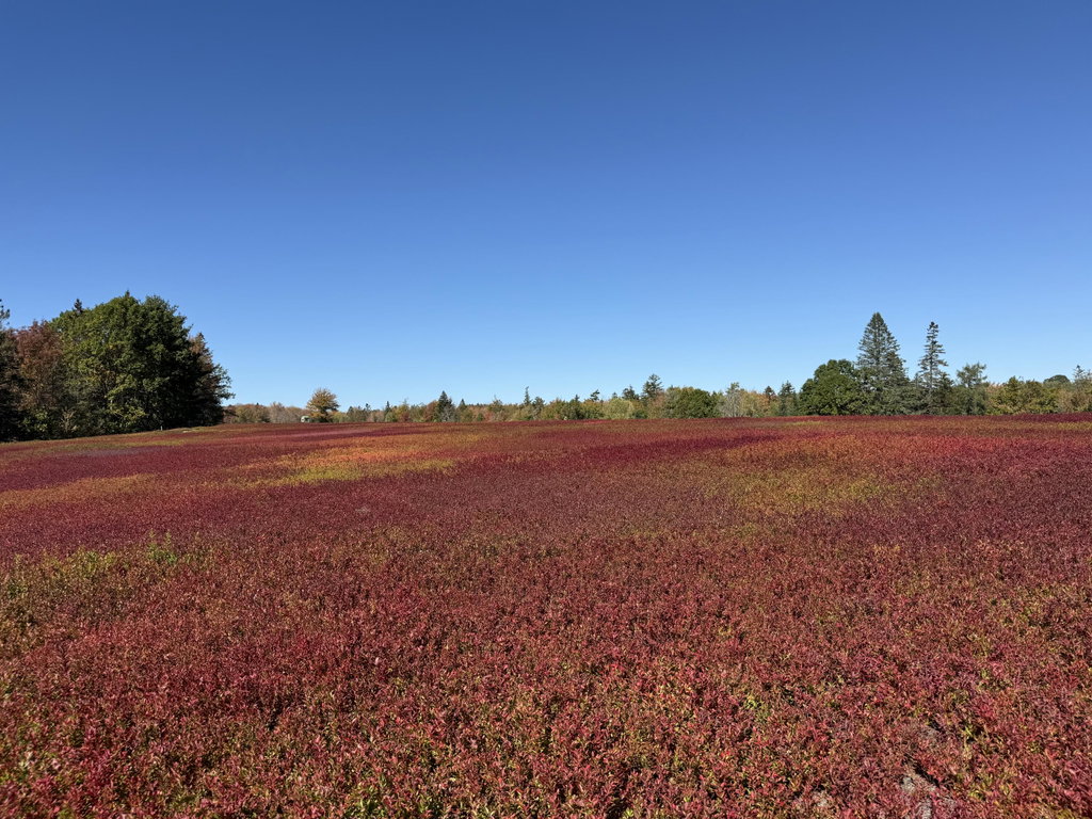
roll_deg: +1.2
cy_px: 410
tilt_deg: +1.0
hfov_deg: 71.6
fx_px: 757
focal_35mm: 24
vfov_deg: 56.8
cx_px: 546
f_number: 1.78
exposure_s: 1/5319
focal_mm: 6.76
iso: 80
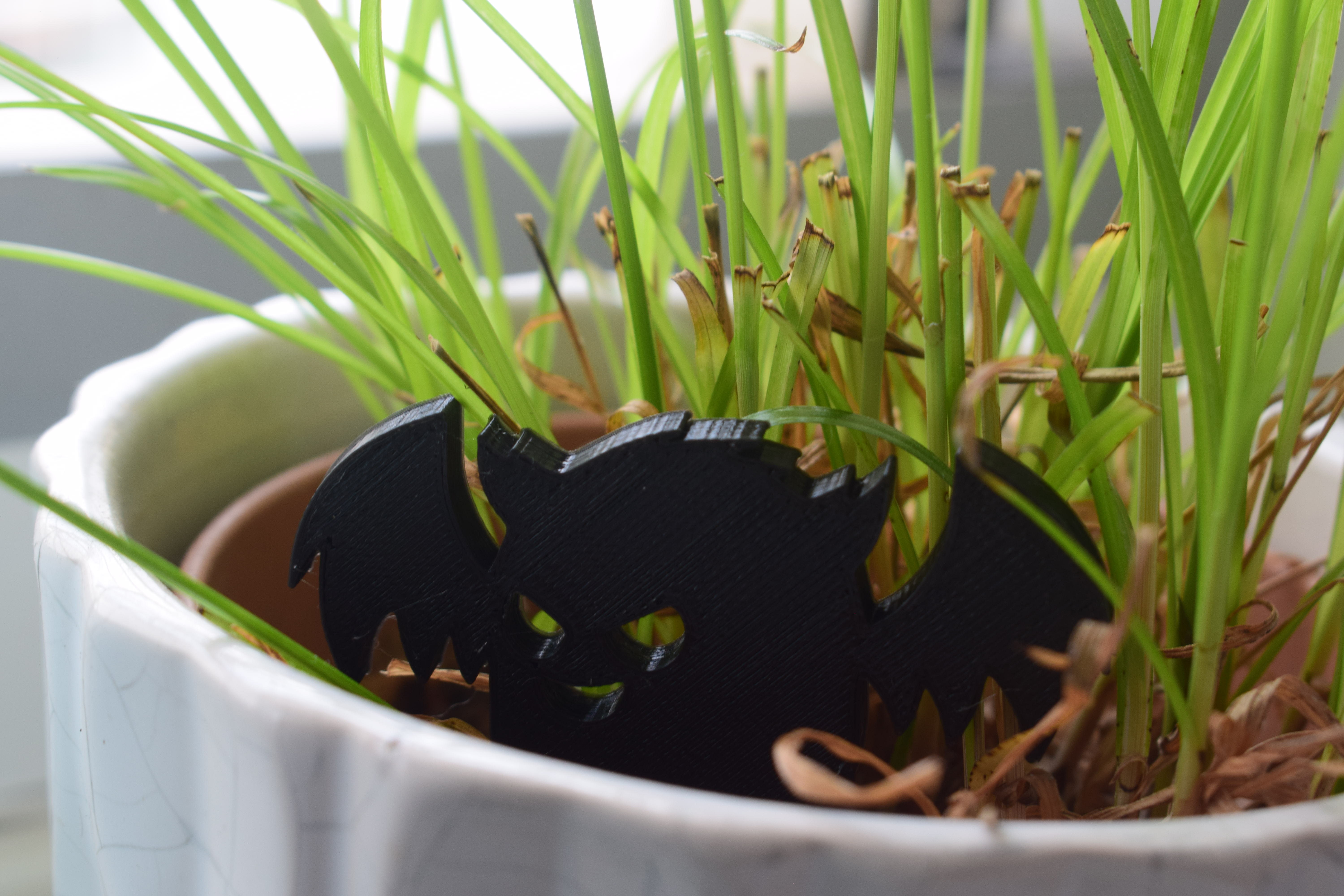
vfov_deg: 17.5
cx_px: 672
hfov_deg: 26.0
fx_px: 2912
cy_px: 448
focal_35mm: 78
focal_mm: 52
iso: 400
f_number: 9
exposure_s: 1/125
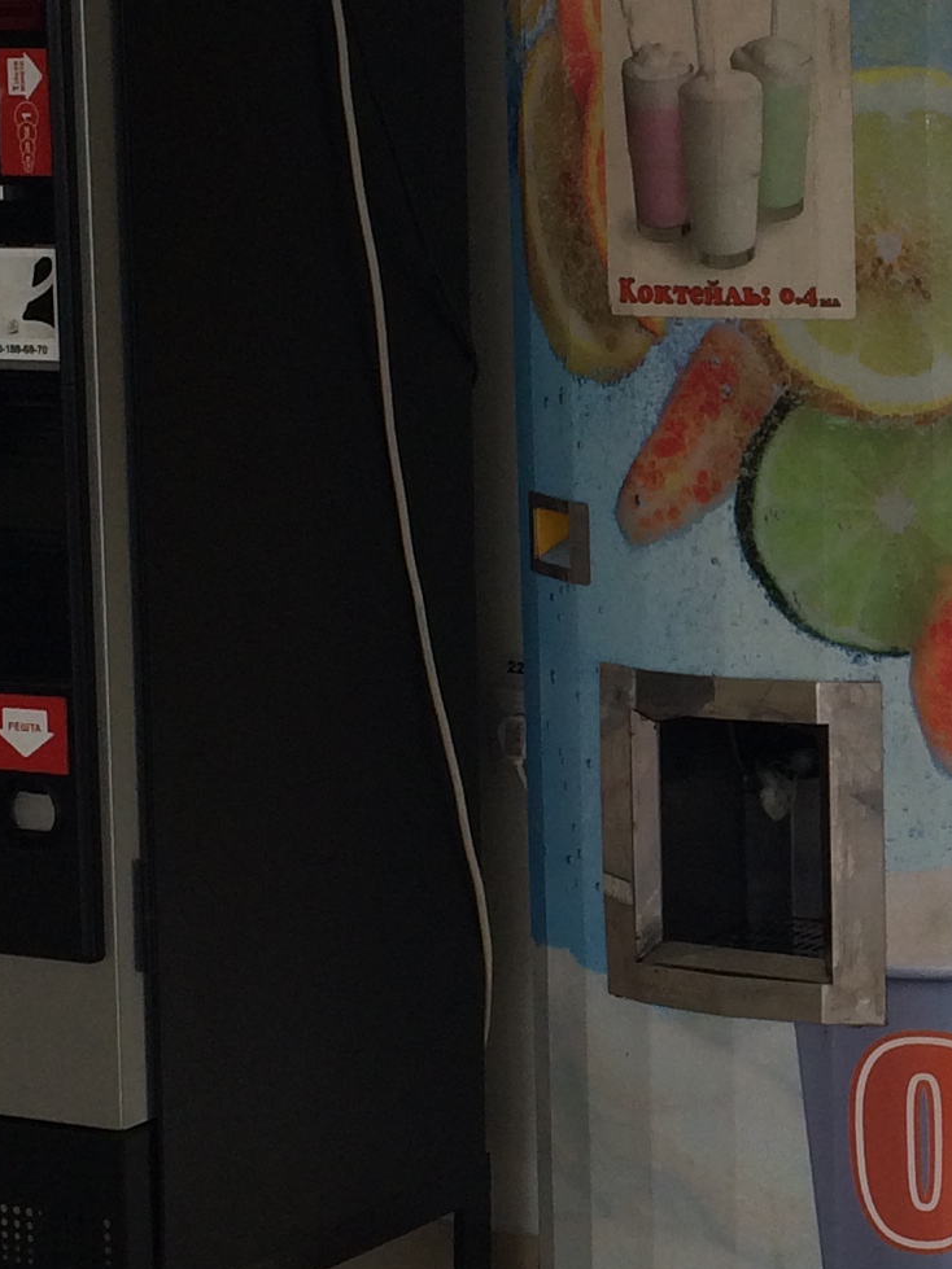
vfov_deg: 19.6
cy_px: 581
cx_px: 1036
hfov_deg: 14.5
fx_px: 3668
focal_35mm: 100
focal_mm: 4.12
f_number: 2.2
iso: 32
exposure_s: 1/227
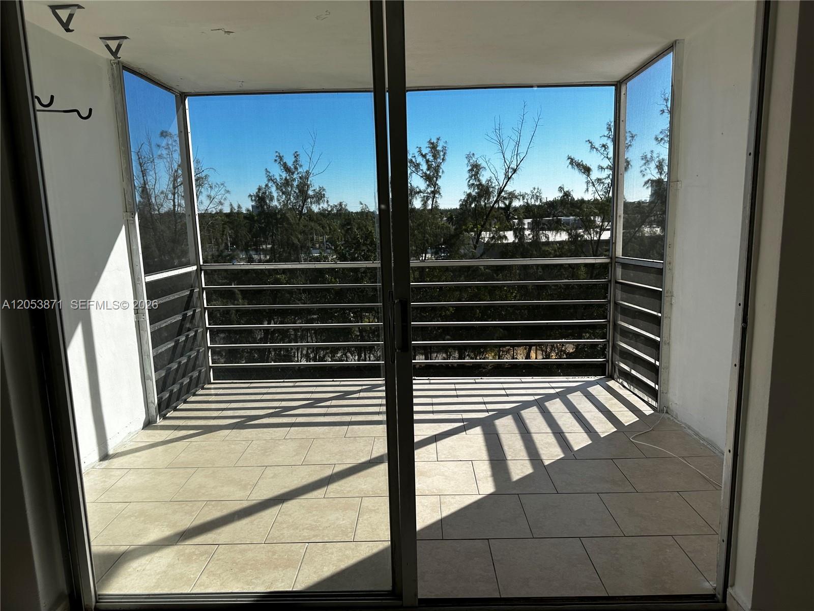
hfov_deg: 71.6
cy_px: 306
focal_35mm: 24
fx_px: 564
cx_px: 407
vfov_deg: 56.8
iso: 80
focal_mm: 6.86
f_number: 1.78
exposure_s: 1/3597
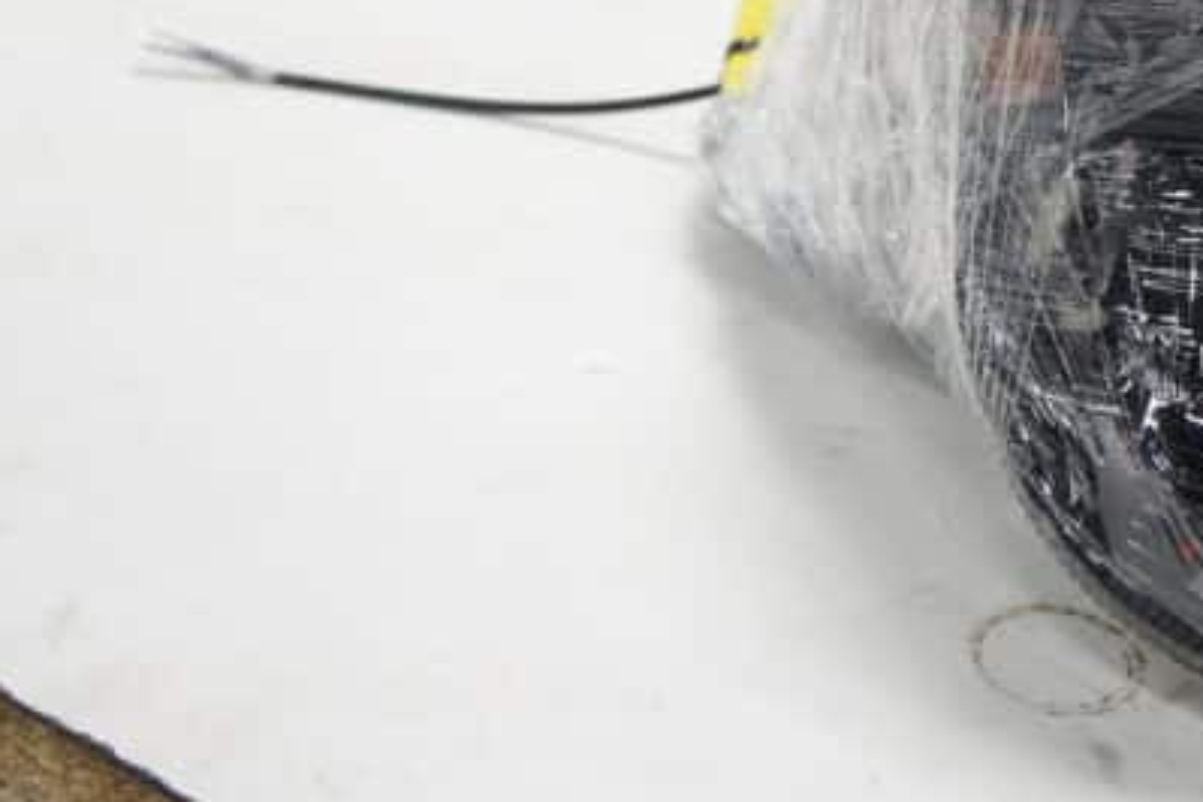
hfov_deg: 24.0
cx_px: 1441
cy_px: 294
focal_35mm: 77
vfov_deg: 17.7
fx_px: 2573
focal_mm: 20
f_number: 4
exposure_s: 1/60
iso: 250
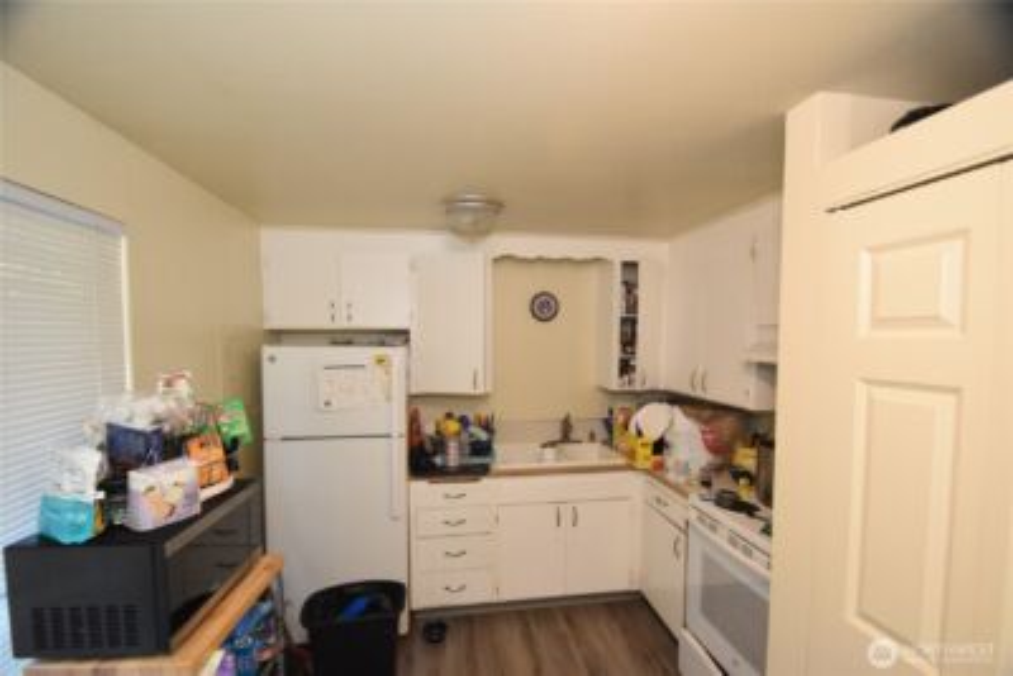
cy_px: 338
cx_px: 506
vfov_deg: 77.4
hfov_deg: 100.4
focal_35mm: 15
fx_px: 422
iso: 1600
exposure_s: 1/60
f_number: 4
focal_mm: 10
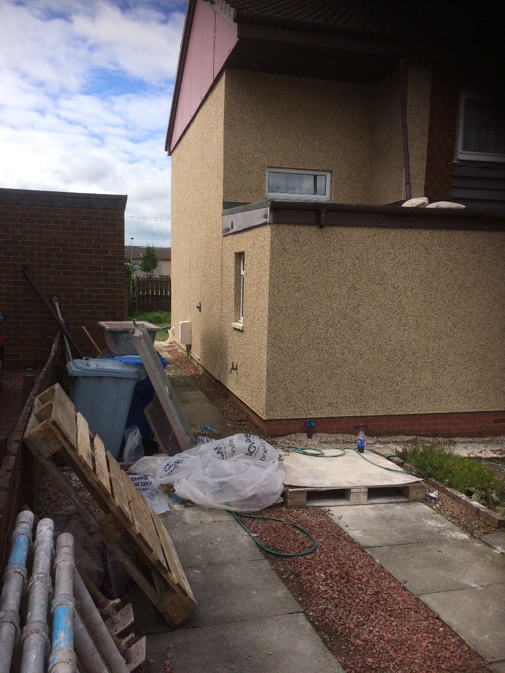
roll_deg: +0.2
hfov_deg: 48.2
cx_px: 252
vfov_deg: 61.7
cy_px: 336
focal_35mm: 29
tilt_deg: -5.7
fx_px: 564
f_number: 2.2
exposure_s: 1/2053
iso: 32
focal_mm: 4.15
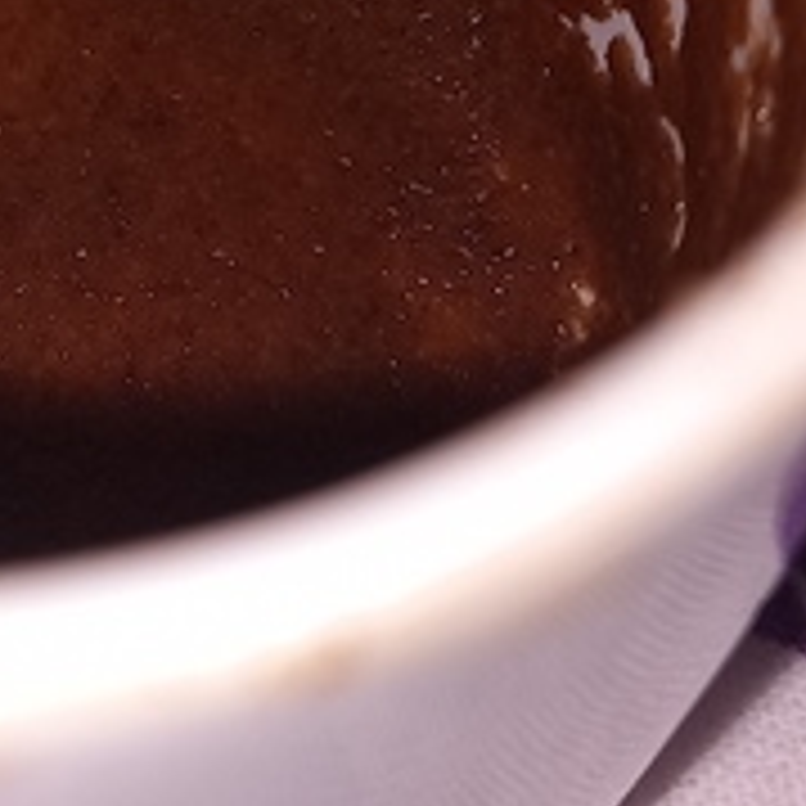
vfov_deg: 13.8
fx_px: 3240
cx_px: -162
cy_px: -149
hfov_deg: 13.8
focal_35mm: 123
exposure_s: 1/114
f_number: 1.8
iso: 20
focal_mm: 4
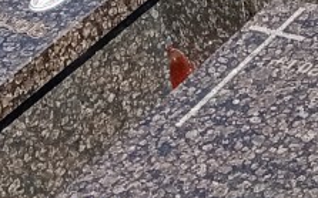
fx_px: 1654
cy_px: 145
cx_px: 473
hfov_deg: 10.6
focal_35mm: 191
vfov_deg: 6.9
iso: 100
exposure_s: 1/944
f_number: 1.8
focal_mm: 3.98
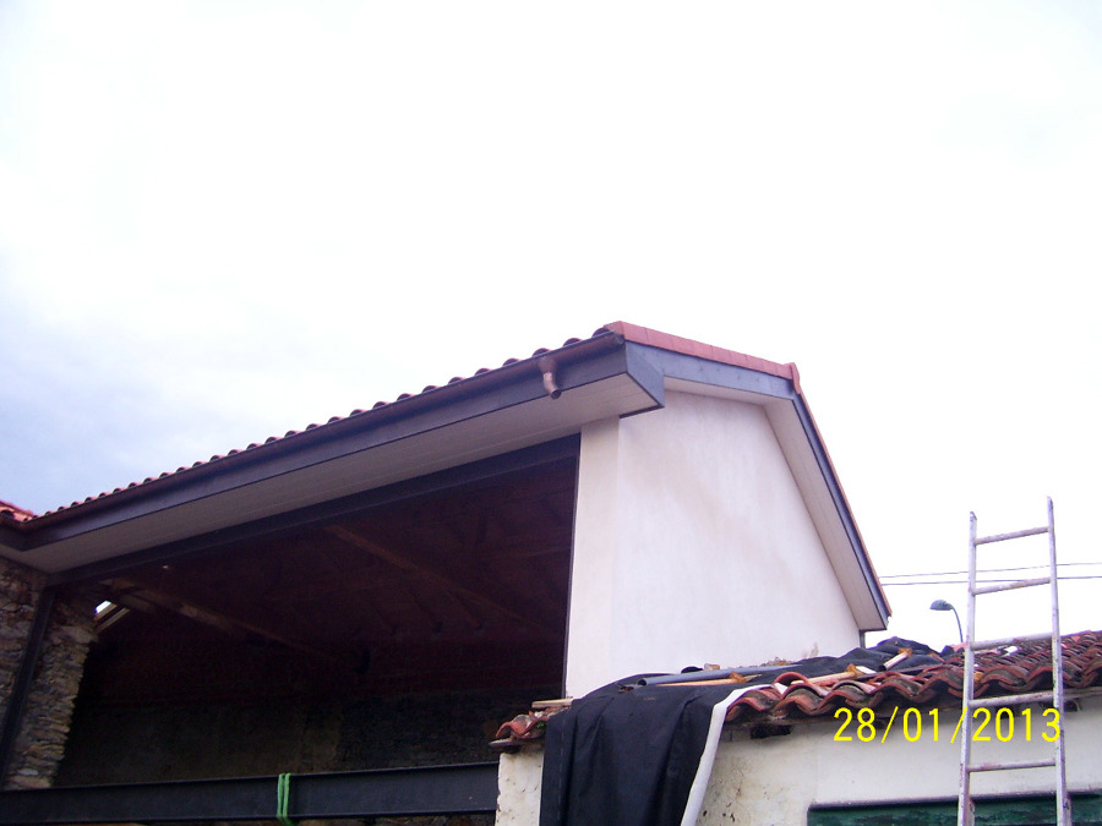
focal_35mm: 34
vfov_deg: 41.8
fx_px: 1082
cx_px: 551
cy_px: 413
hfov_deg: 54.0
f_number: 2.7
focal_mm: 5.6
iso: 125
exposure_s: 1/60
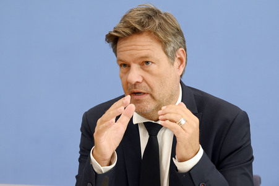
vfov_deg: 11.4
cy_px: 93
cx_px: 140
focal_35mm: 120
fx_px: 929
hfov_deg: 17.1
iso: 3200
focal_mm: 120
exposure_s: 1/1000
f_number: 5
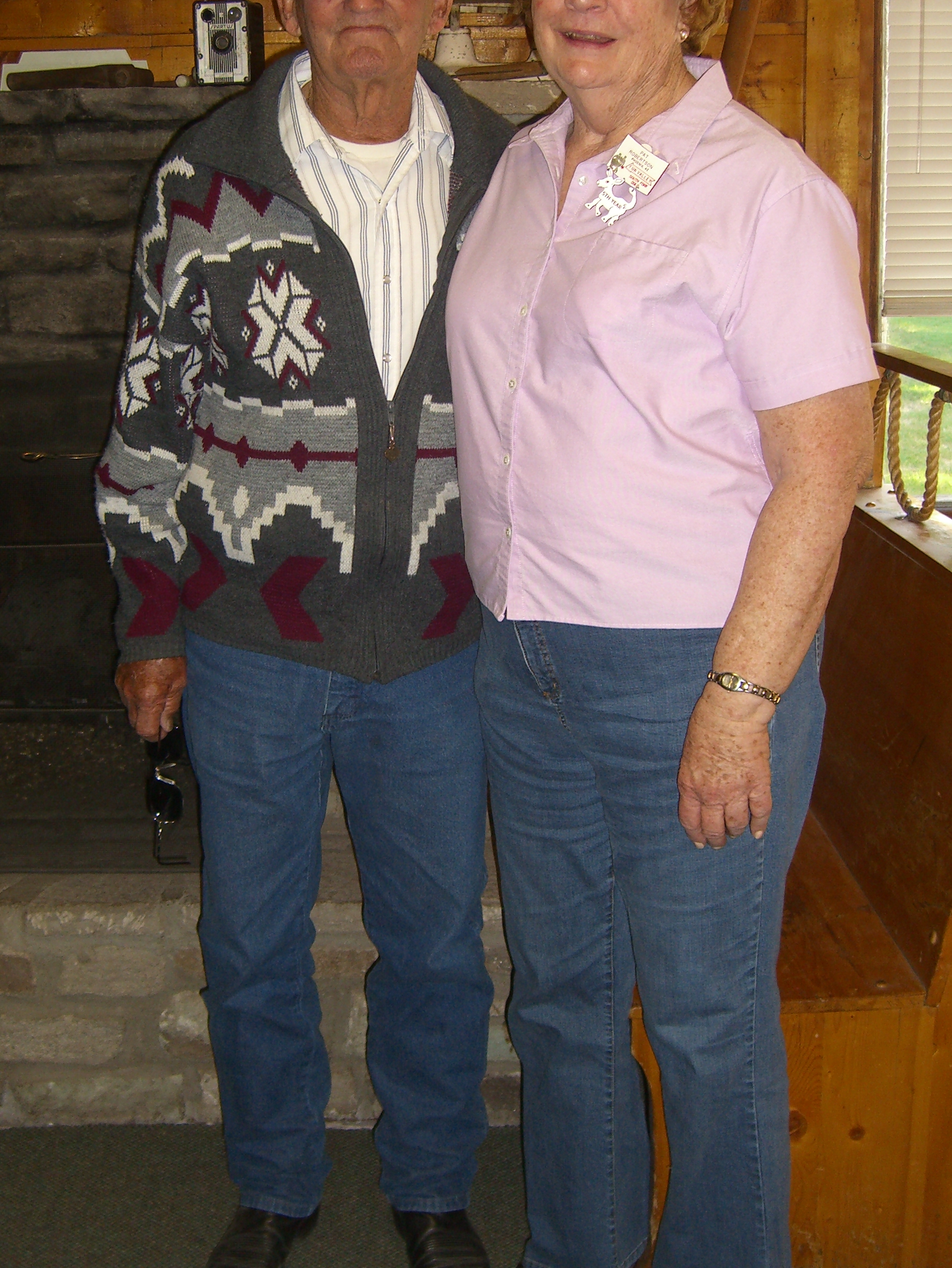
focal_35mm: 49
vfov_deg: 38.9
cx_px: 381
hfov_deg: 29.6
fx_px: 1796
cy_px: 566
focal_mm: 7.9
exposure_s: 1/60
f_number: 2.8
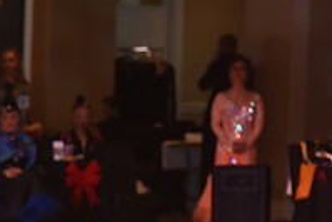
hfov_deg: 4.7
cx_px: -150
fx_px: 4042
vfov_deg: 3.1
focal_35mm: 438
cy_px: 290
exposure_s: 1/200
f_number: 5
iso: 1600
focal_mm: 150
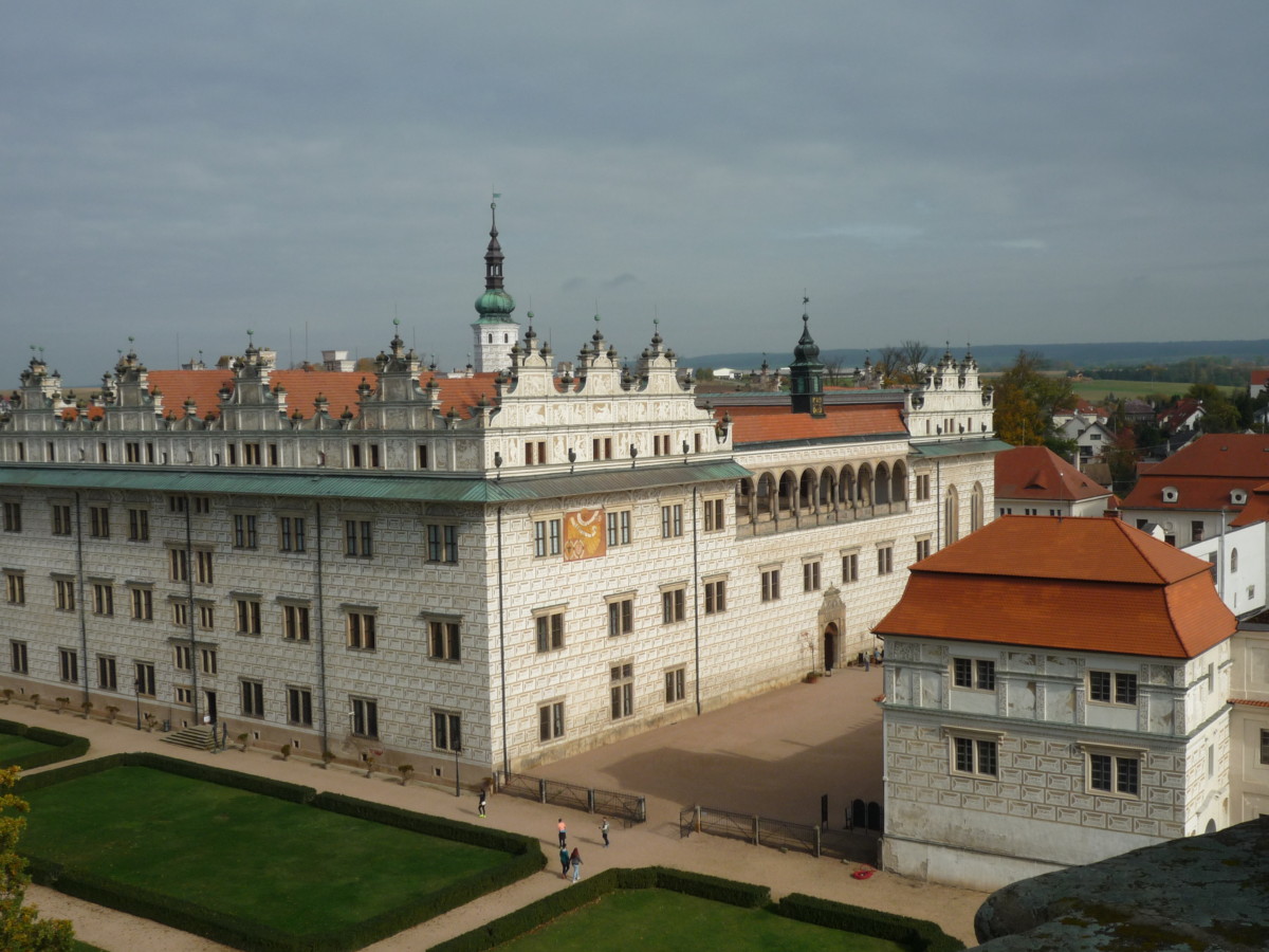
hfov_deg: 44.8
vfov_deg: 34.3
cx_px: 634
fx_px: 1540
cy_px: 476
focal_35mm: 42
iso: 100
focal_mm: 7.3
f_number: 5.6
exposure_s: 1/640
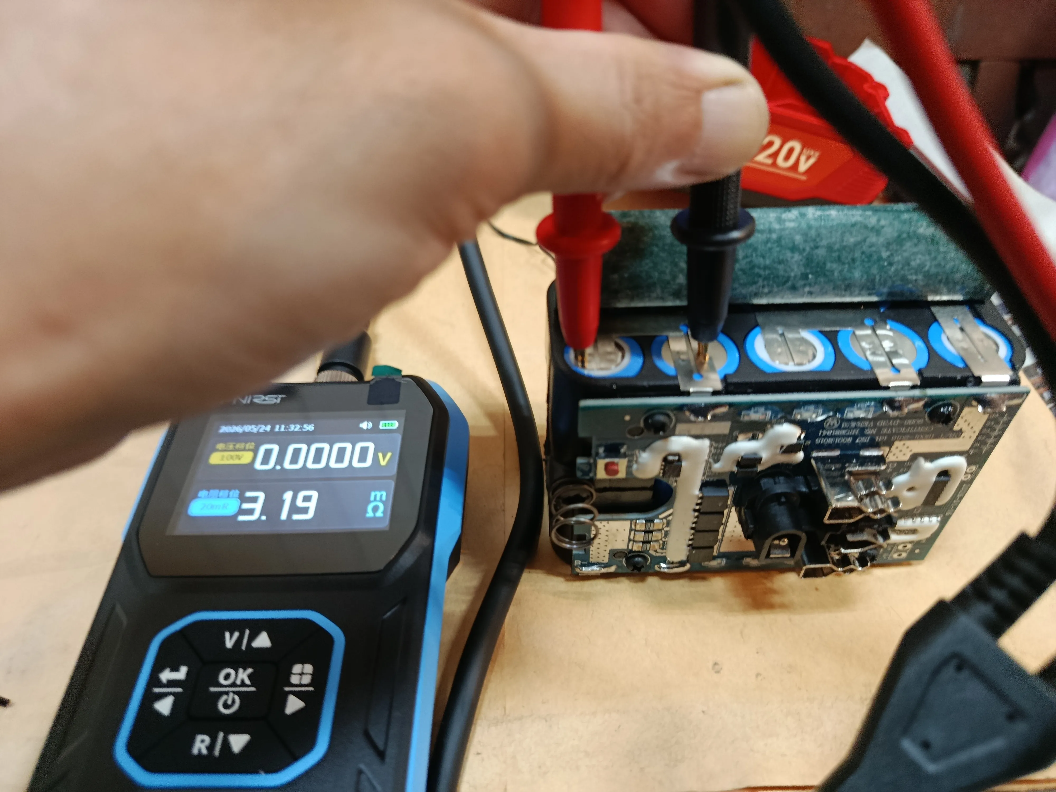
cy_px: 396
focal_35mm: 24
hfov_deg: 71.6
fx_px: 732
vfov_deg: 56.8
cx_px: 528
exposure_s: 1/24
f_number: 1.7
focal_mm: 5.24
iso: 1453
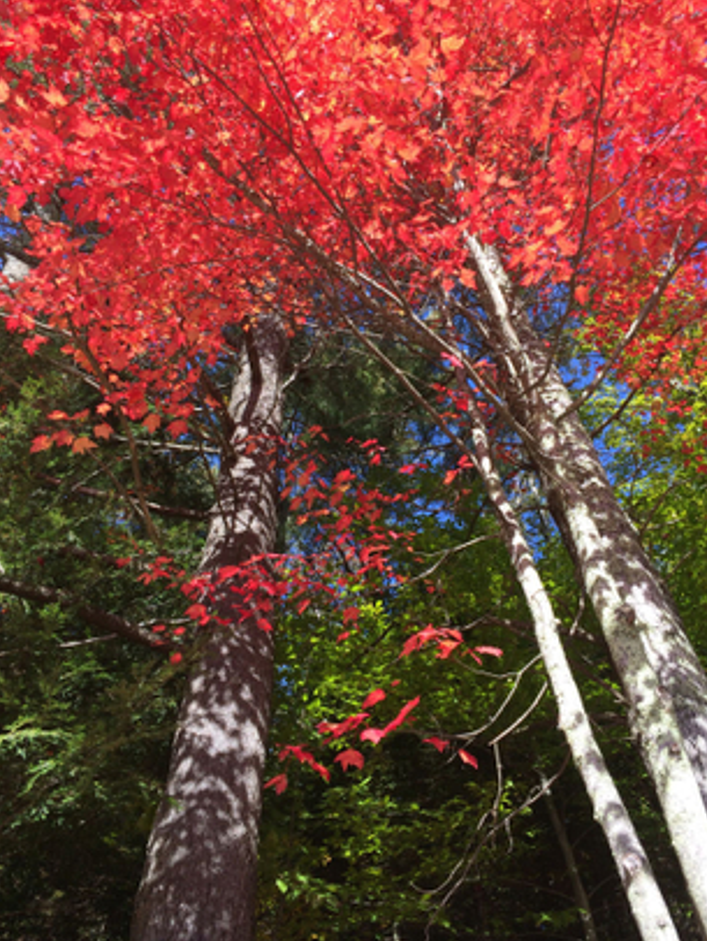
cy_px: 464
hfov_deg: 46.8
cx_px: 360
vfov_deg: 59.9
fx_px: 816
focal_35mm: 30
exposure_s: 1/604
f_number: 2.2
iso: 32
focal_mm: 4.15
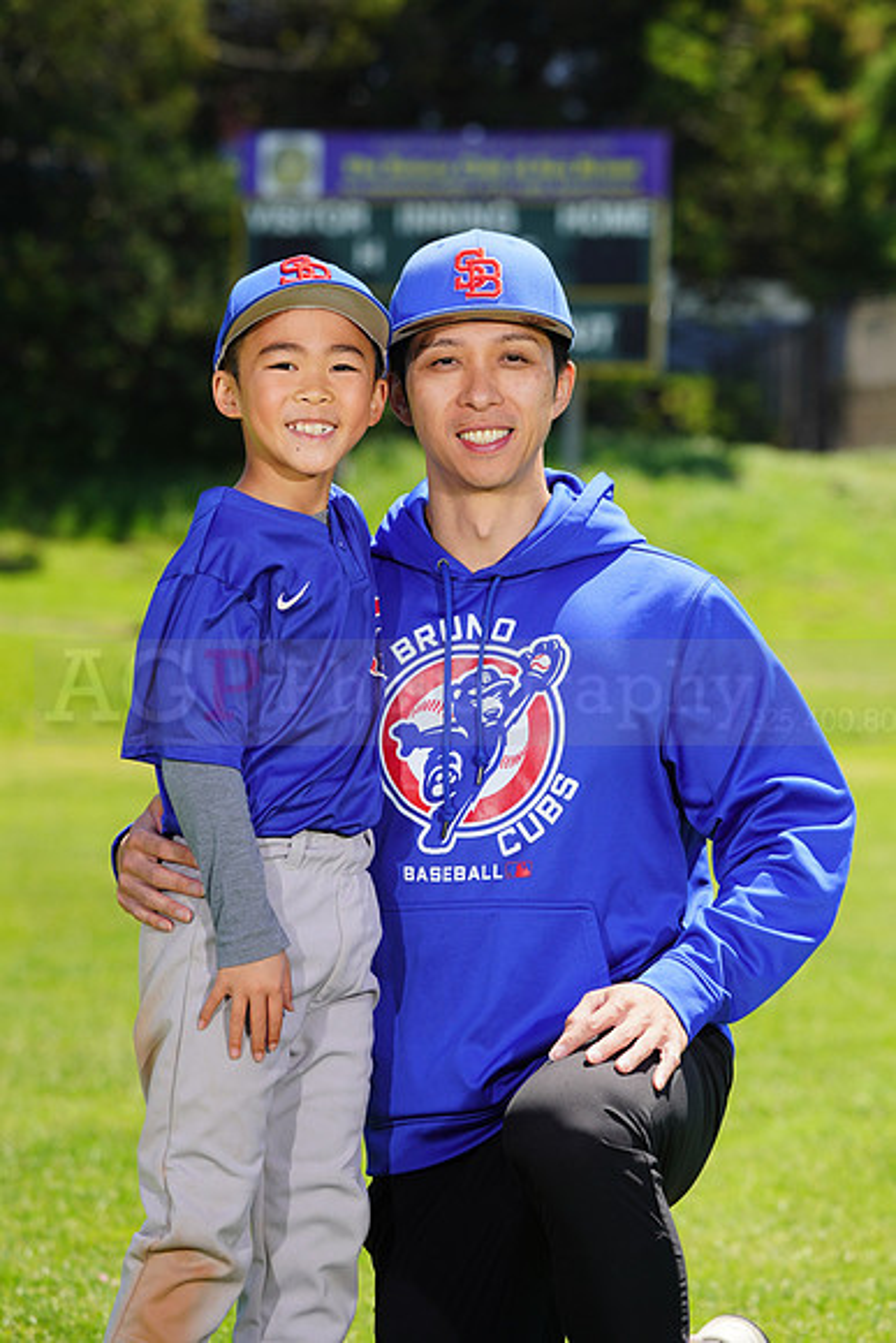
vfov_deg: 11.1
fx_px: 6902
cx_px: 448
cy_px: 672
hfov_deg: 7.4
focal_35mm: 185
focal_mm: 185
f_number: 8
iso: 100
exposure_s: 1/250
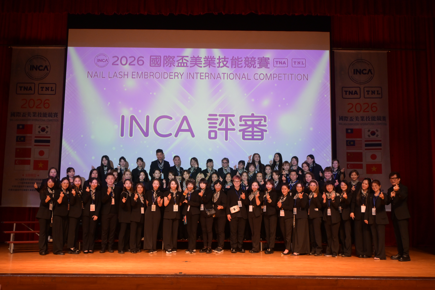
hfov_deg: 52.2
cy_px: 145
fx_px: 444
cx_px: 218
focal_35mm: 37
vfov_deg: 36.2
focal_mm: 24.5
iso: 800
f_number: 4.2
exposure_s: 1/60
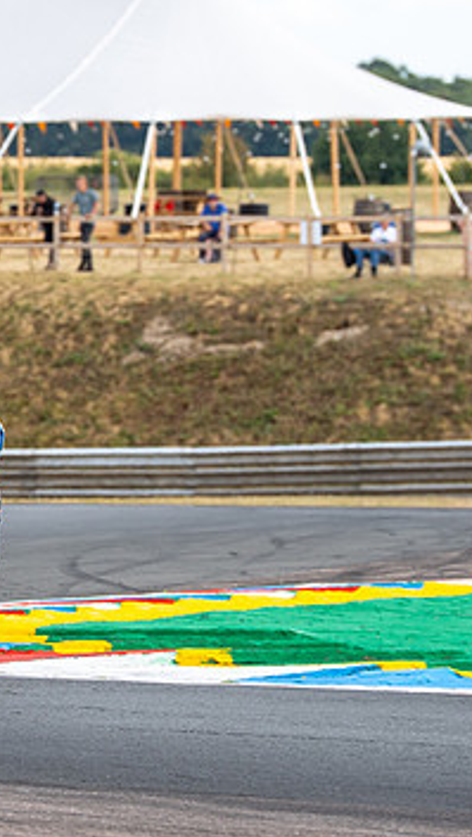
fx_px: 9041
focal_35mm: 407
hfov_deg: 3.0
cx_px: -187
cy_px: 374
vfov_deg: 5.3
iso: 125
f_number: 6.3
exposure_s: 1/400
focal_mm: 200
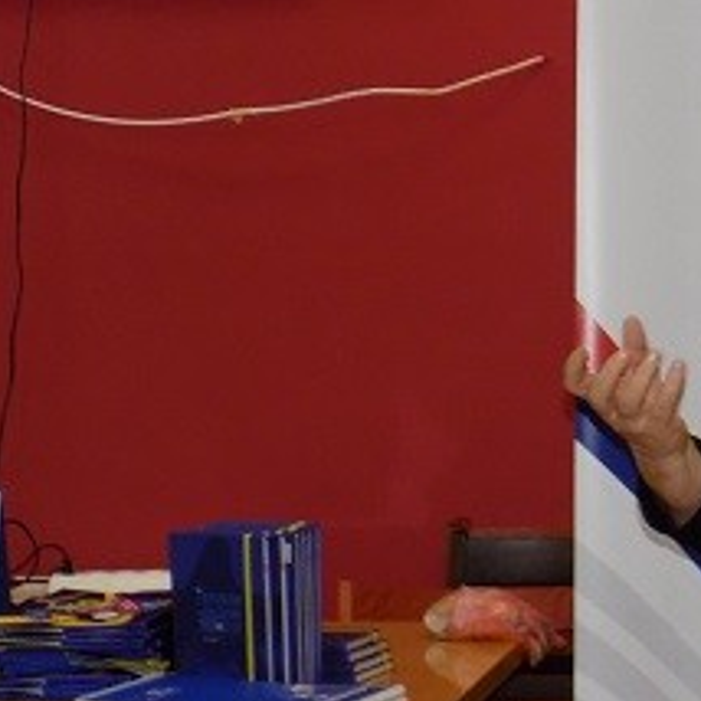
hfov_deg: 11.7
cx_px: 875
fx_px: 3345
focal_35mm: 146
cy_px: 288
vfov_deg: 12.0
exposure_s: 1/30
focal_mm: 10.5
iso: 280
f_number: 4
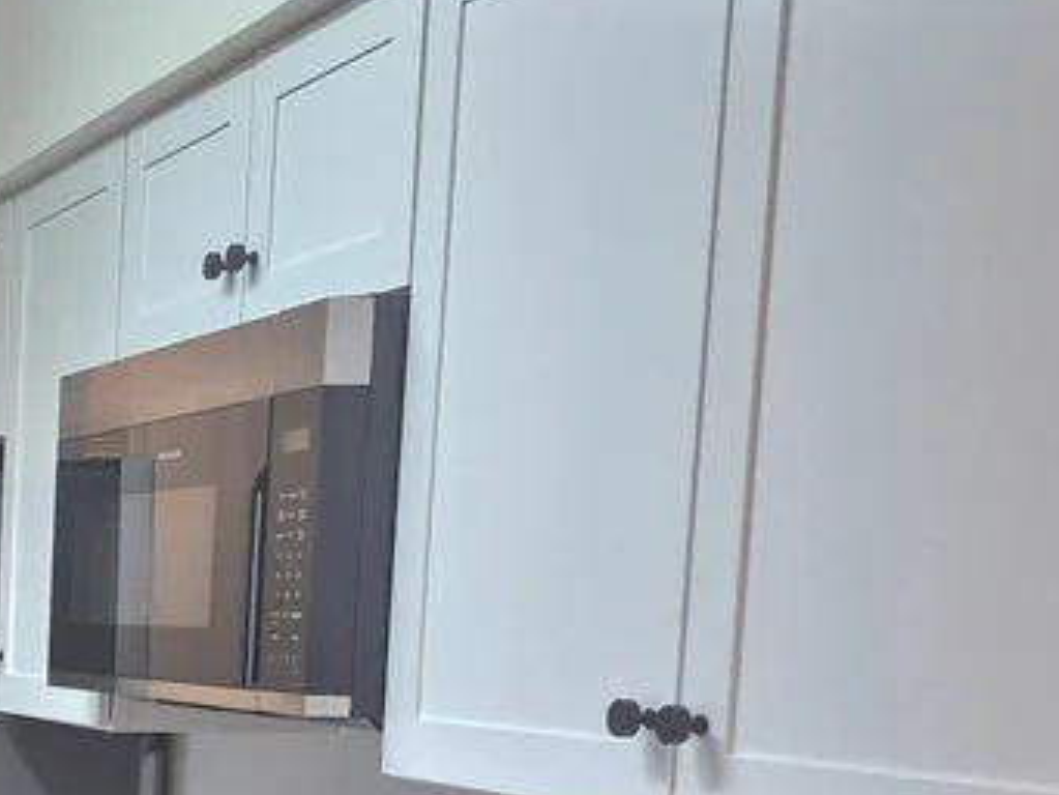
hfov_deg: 24.0
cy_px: 826
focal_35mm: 69
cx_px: -394
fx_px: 2112
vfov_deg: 20.5
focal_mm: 5.4
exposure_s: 1/120
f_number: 1.8
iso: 100
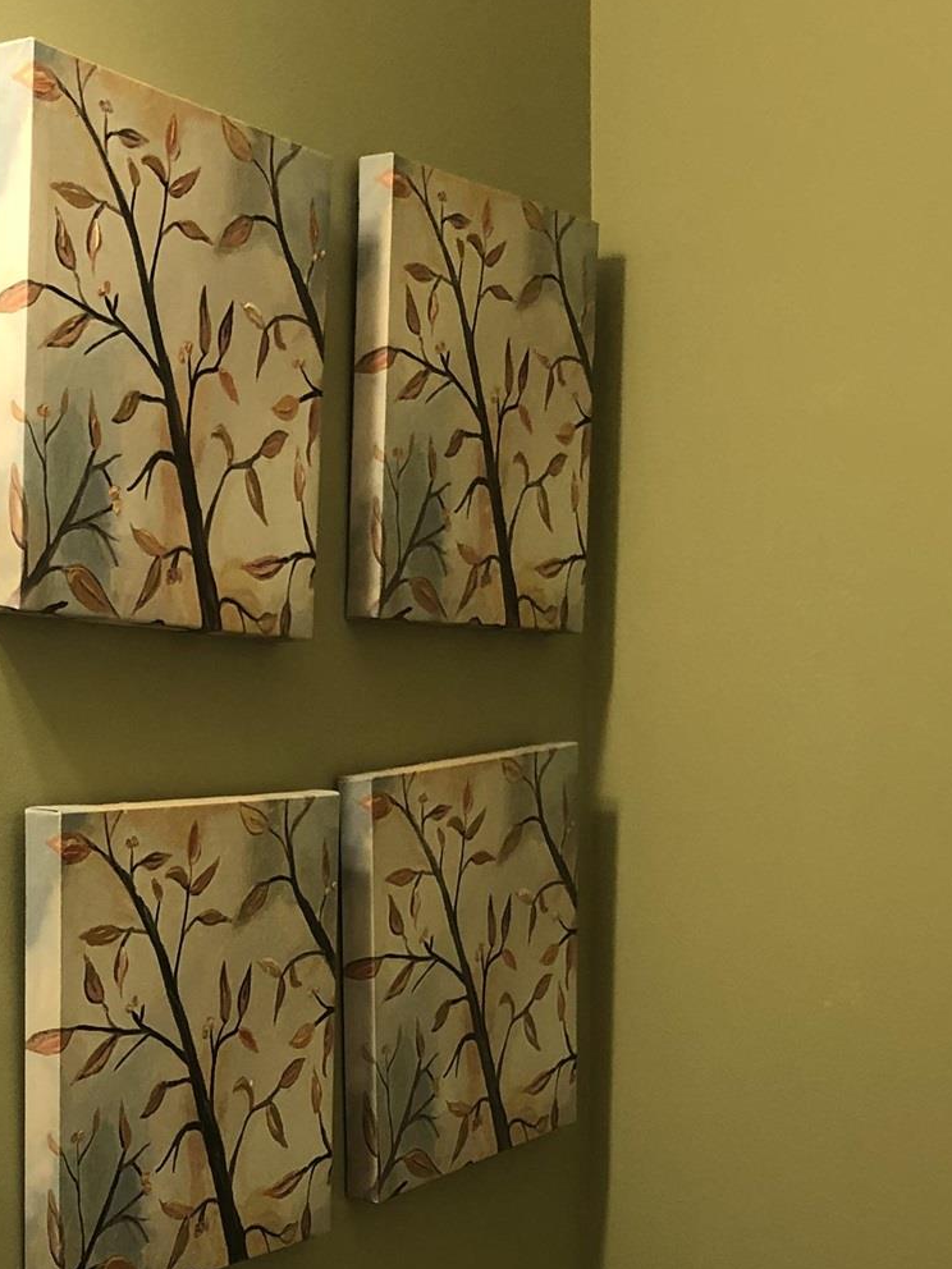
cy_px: 1131
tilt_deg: -8.3
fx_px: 2383
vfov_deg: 28.7
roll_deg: +3.9
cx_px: 68
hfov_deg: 22.0
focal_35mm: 65
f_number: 1.8
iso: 40
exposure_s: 1/15
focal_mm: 3.99
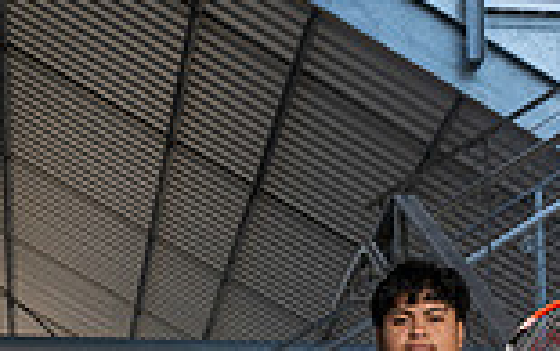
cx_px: 311
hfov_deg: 17.2
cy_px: 807
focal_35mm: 121
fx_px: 1847
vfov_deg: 9.7
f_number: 8
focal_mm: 41
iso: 250
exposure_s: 1/250
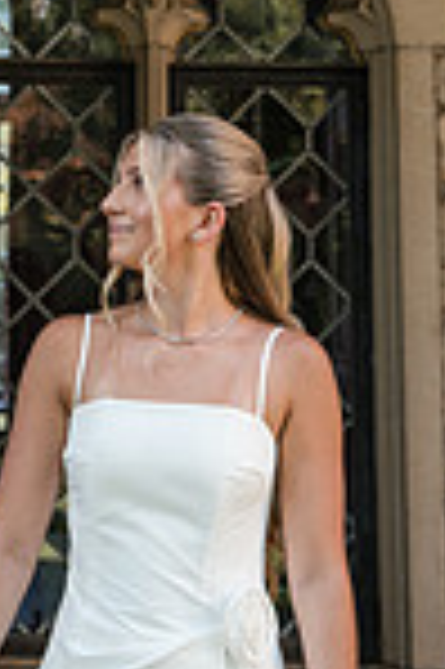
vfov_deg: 15.6
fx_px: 2360
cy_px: -103
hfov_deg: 10.6
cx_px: -72
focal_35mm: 127
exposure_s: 1/250
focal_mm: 42
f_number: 4
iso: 400
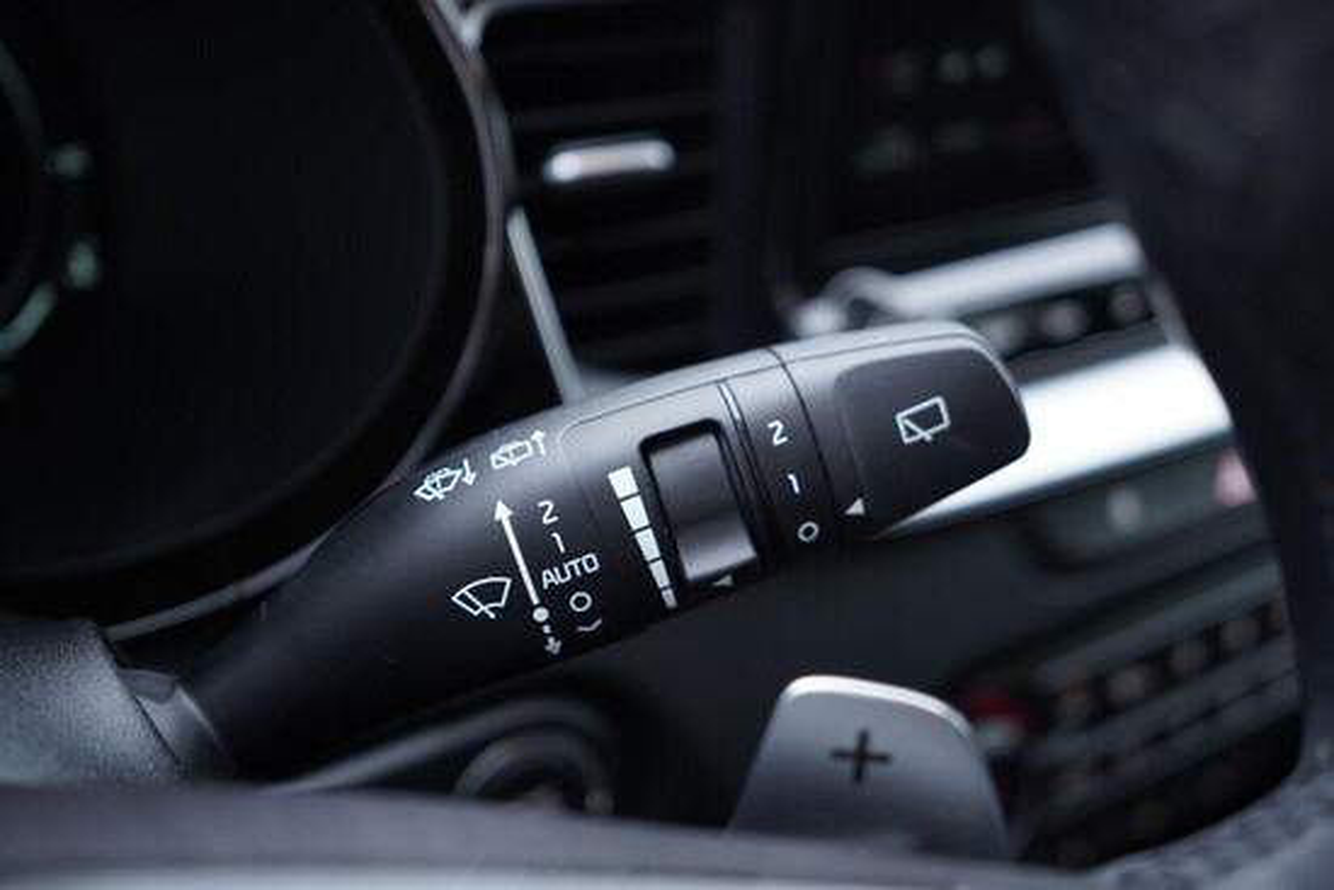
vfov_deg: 36.9
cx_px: 667
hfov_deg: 53.1
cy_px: 445
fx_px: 1334
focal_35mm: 36
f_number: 2.8
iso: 320
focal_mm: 24
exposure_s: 1/40
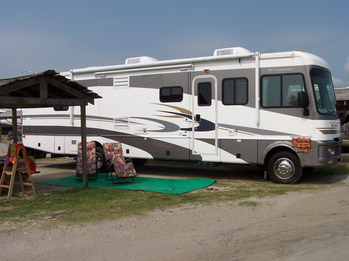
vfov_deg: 37.7
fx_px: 383
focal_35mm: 38
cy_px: 130
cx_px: 174
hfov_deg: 49.0
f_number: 5.6
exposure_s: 1/1000
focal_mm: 6.3
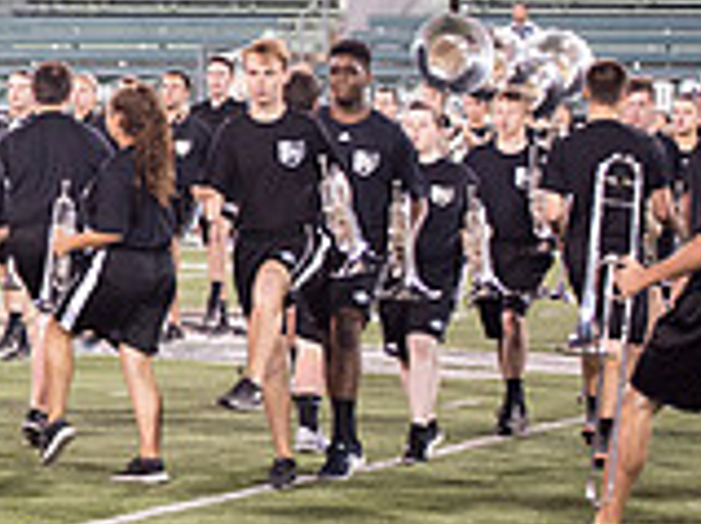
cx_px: -542
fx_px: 4978
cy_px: 95
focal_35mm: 246
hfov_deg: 7.8
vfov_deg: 6.0
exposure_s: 1/320
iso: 1000
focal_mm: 70
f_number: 2.8
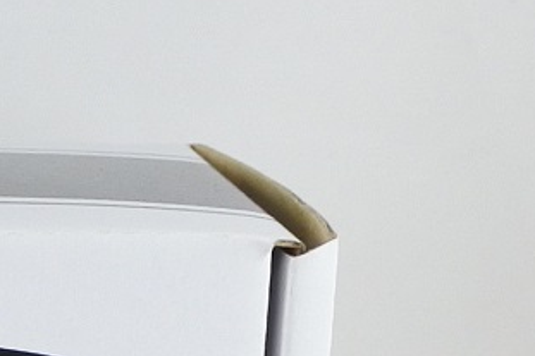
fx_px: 2436
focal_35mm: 164
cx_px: -633
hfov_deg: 11.1
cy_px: 973
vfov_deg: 7.6
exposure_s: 1/125
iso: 400
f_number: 3.8
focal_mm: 11.4
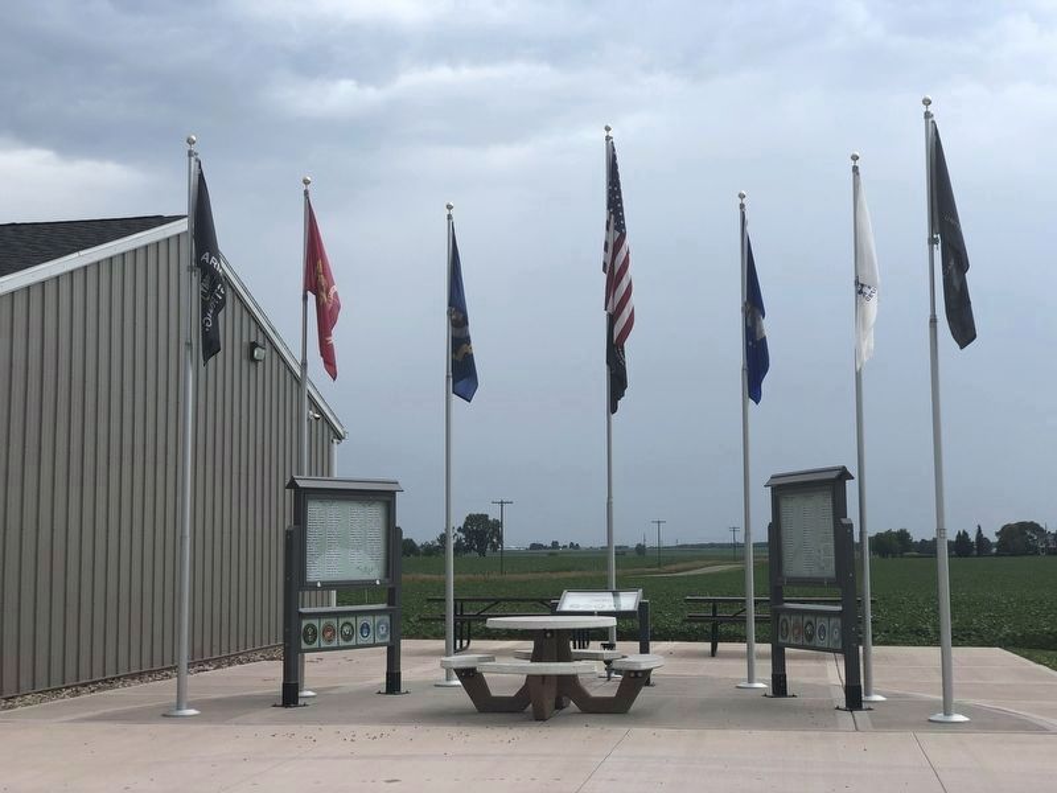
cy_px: 396
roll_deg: +0.7
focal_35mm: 52
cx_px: 528
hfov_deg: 36.8
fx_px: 1588
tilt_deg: +6.3
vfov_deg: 28.0
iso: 16
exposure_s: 1/389
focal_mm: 6
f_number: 2.4
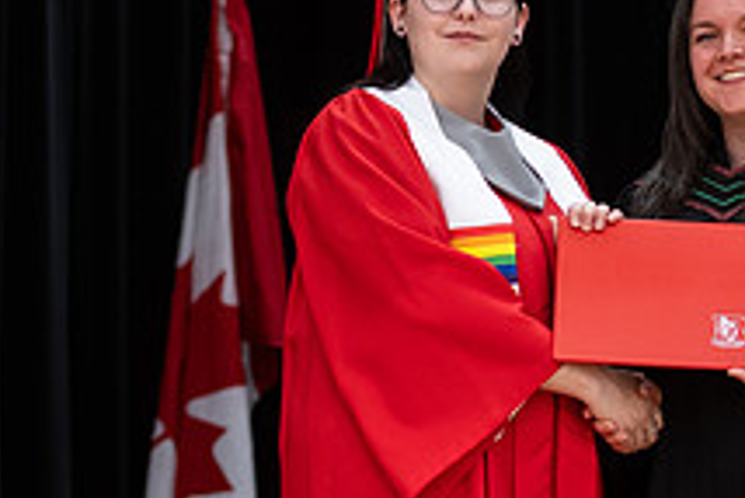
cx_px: 476
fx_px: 6626
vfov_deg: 4.3
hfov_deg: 6.4
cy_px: 532
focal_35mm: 320
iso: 1000
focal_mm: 85
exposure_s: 1/200
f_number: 2.8
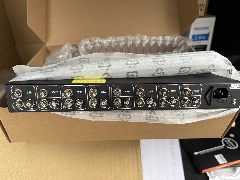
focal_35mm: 24
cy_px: 90
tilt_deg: -40.2
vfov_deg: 56.8
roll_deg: +2.0
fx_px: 166
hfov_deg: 71.6
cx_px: 120
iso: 64
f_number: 1.78
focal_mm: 6.76
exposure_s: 1/285
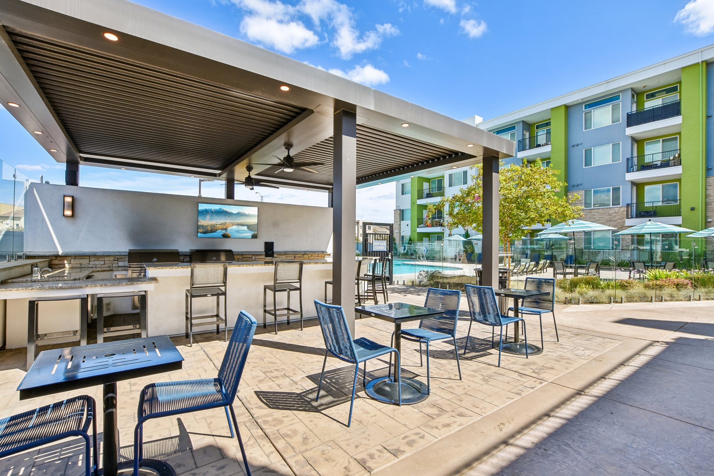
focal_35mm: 15
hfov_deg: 100.4
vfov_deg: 77.3
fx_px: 297
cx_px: 357
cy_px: 238
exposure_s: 1/125
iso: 100
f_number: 8
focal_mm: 10
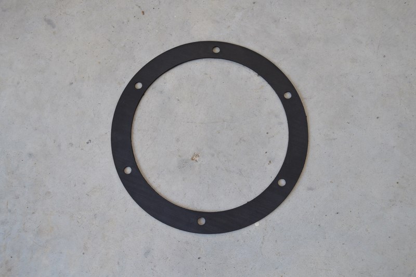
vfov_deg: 31.9
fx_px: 485
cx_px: 208
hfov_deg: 46.4
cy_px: 138
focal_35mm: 42
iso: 400
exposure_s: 1/100
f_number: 5.6
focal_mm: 28
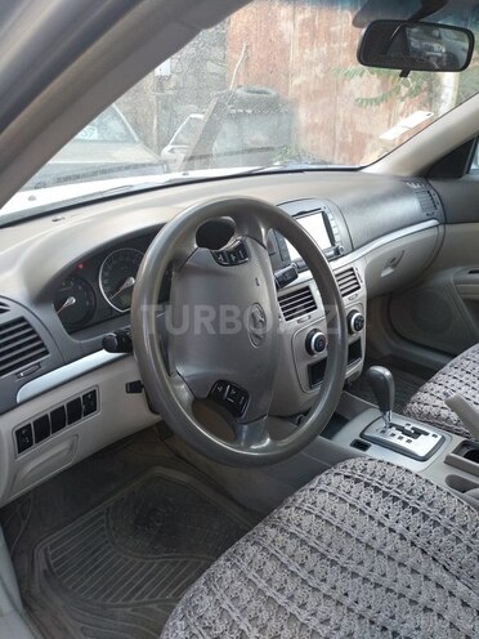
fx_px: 480
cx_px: 240
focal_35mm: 26
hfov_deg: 53.1
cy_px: 320
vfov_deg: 67.3
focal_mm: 3.83
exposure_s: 1/50
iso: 250
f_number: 2.2
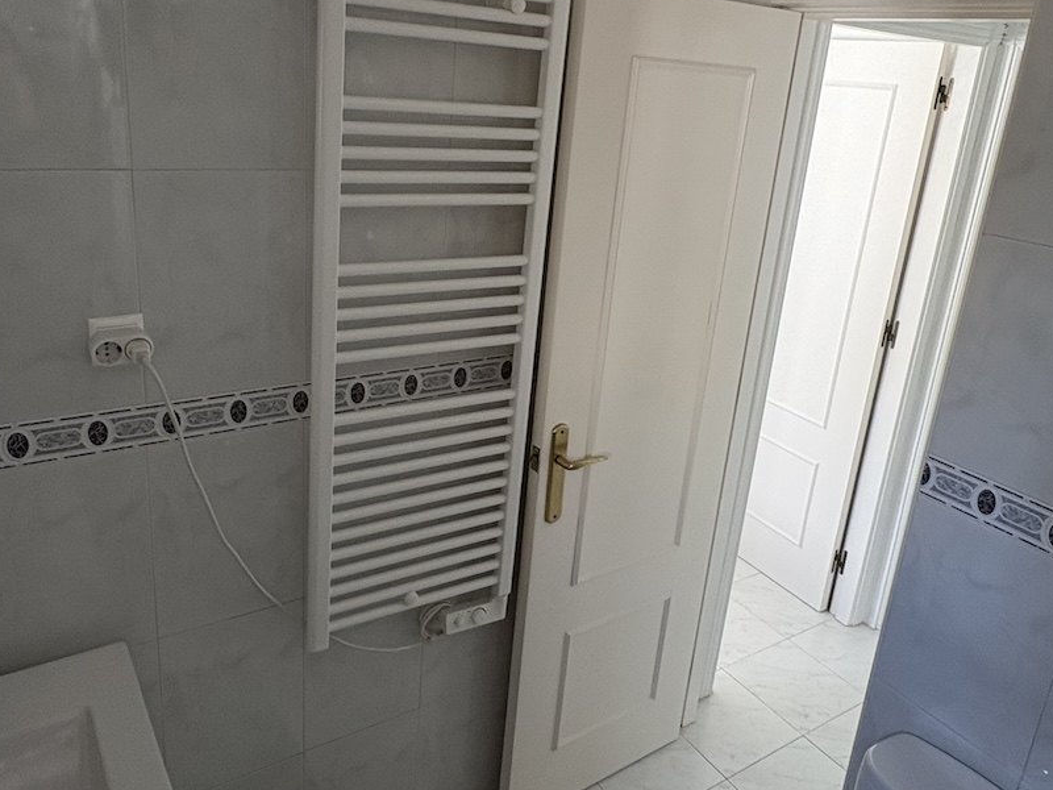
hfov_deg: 63.4
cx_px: 513
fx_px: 852
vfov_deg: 49.5
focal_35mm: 28
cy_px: 328
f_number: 2.2
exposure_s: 1/73
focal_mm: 2.22
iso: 250
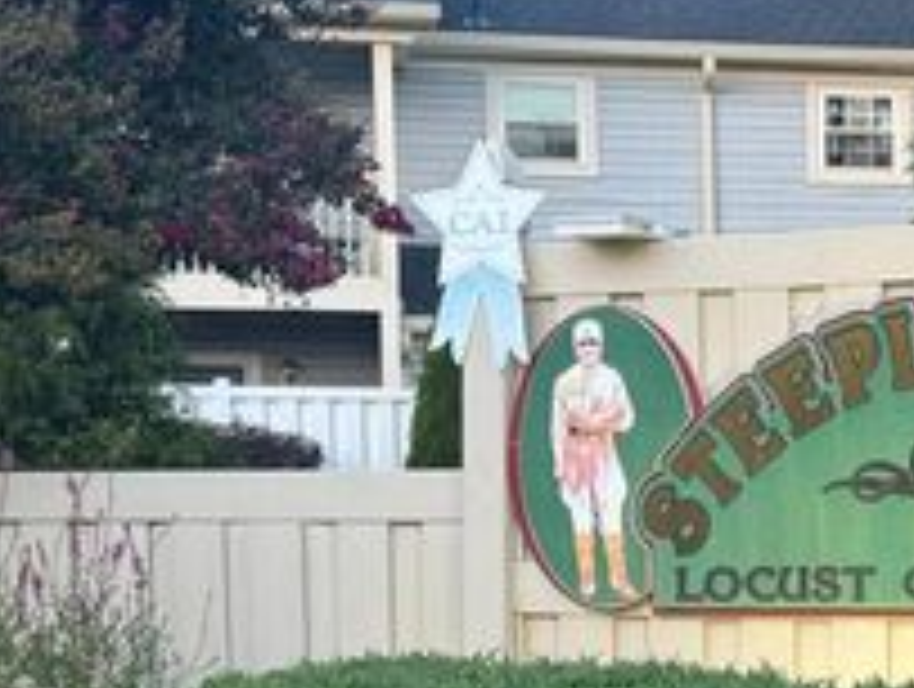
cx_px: 977
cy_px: 780
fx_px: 3121
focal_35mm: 118
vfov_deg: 12.4
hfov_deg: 16.2
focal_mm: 6.76
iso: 100
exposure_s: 1/72
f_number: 1.78
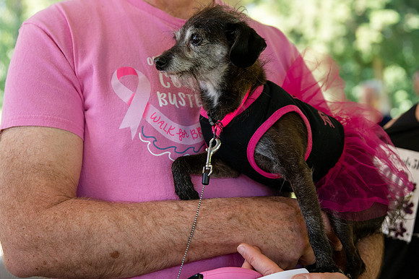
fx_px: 779
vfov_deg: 20.3
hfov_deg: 30.1
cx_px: 210
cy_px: 140
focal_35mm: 67
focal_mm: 45
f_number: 2.8
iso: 250
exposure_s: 1/400
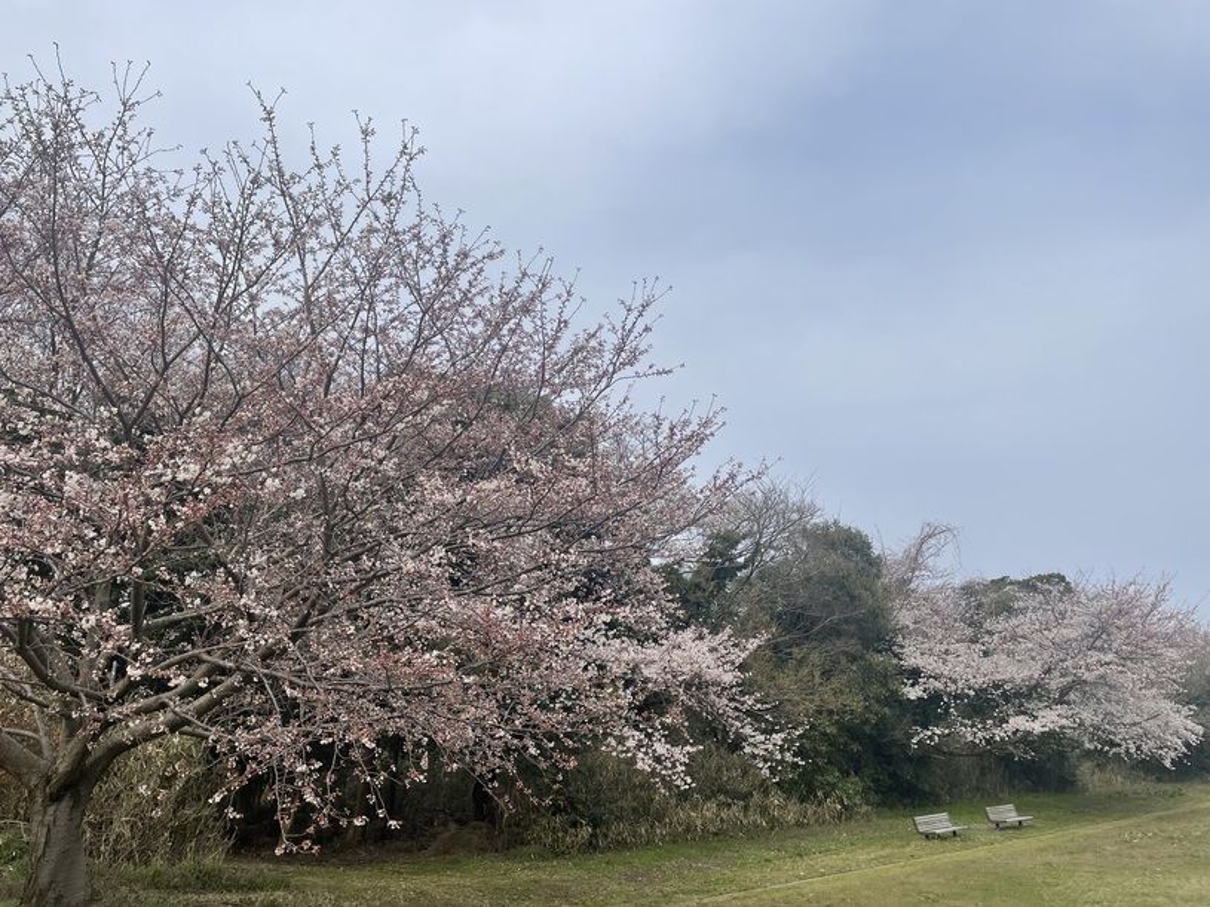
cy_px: 454
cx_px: 605
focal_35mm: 26
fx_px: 909
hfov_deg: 67.3
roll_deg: +0.9
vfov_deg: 53.1
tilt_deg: +16.8
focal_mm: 4.2
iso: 32
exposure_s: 1/5556
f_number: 1.6
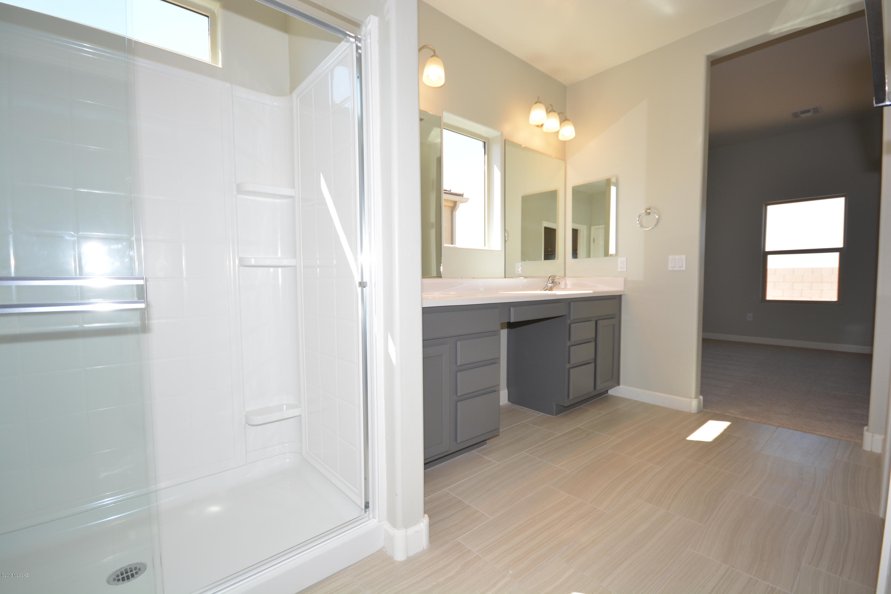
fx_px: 371
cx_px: 446
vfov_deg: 77.3
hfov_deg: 100.4
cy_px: 297
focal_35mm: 15
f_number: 5
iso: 200
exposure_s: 1/100
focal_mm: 10
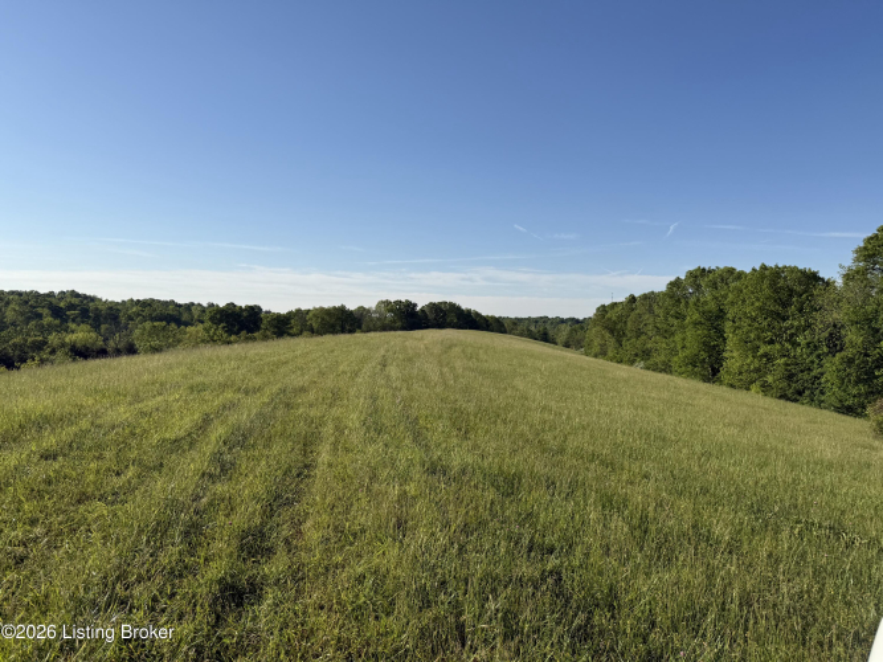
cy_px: 331
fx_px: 612
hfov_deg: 71.6
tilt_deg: +1.2
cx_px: 442
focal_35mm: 24
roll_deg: -2.0
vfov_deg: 56.8
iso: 80
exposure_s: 1/5714
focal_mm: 6.76
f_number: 1.78
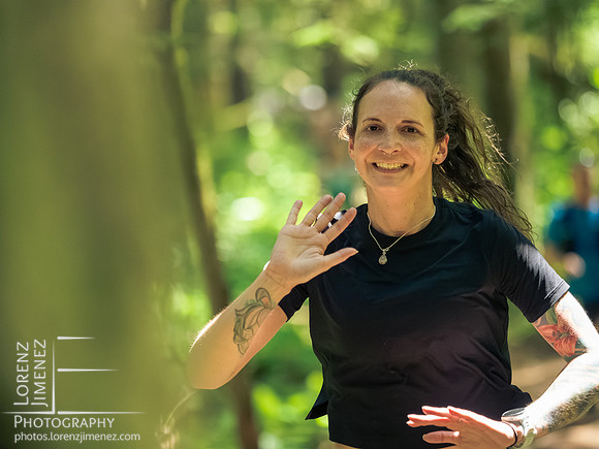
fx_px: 4914
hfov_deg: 7.0
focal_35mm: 284
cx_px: 300
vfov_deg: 5.2
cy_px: 224
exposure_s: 1/800
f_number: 2.8
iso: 5000
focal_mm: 142
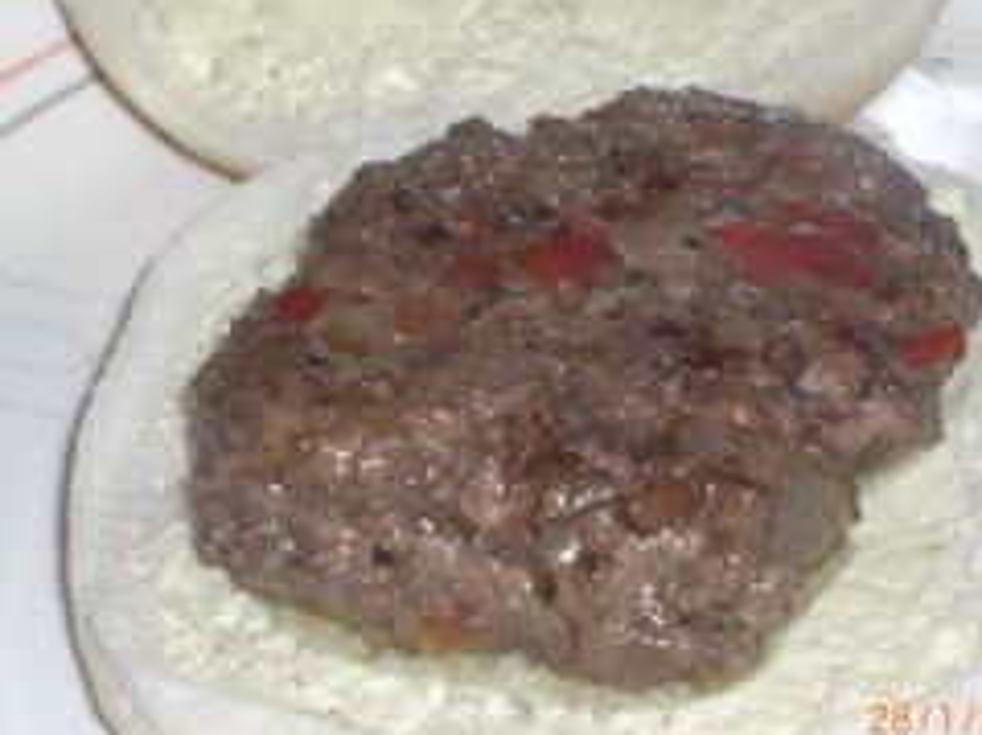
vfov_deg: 8.7
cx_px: 604
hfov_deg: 11.6
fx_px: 4849
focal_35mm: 171
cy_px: 281
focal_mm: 23.7
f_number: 5.1
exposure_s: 1/60
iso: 80
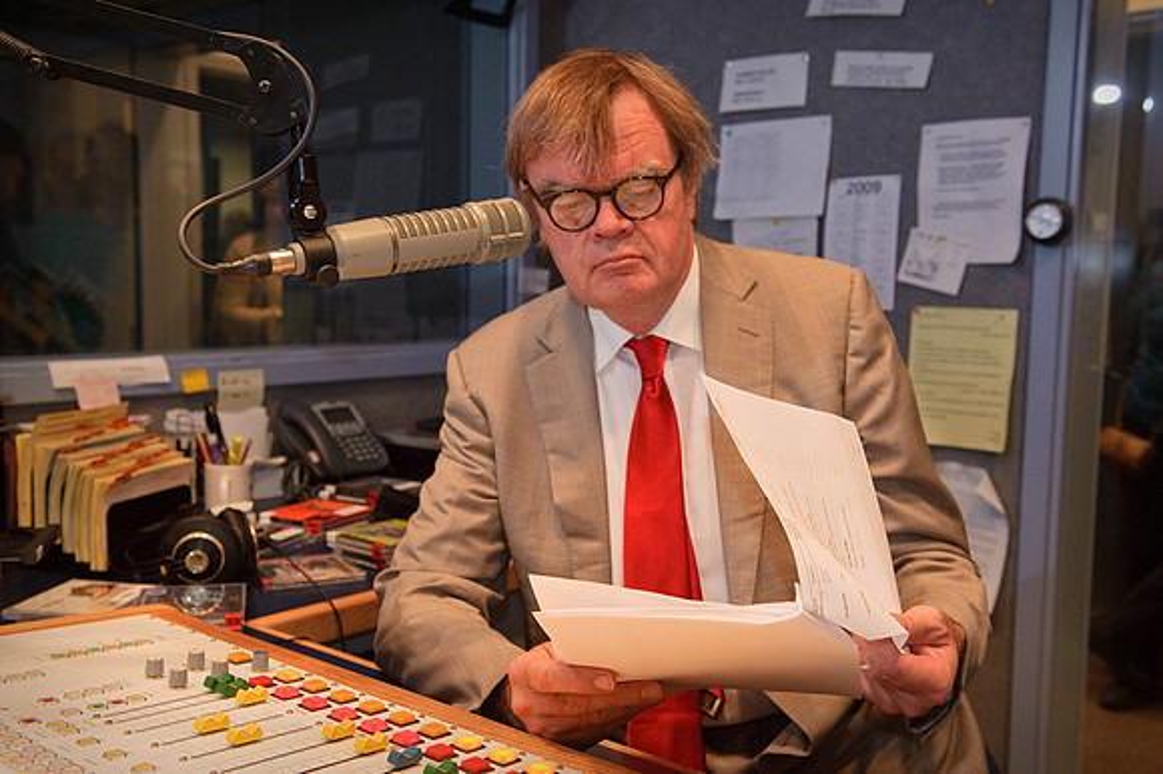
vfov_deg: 35.0
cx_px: 582
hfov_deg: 50.7
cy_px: 387
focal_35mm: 38
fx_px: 1227
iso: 1600
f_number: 5.6
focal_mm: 38
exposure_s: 1/60
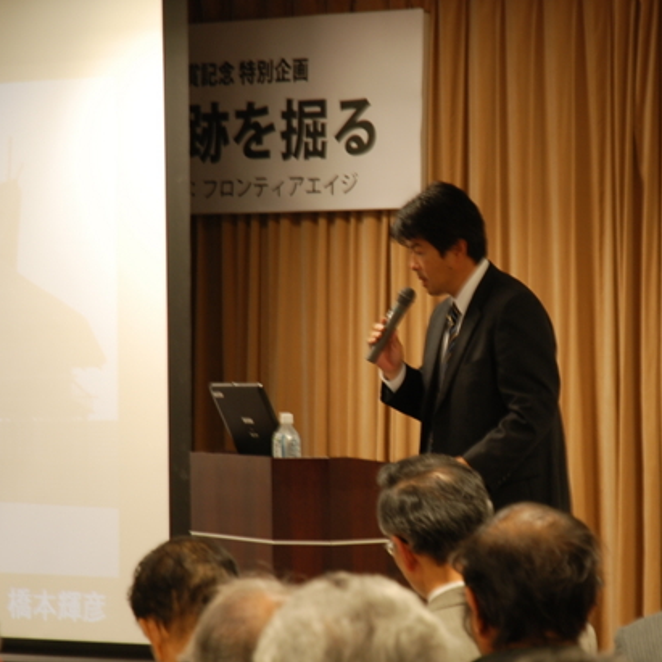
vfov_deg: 10.0
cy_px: 375
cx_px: 504
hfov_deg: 10.0
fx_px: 3765
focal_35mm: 174
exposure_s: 1/13
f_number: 4.5
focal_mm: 70
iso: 200
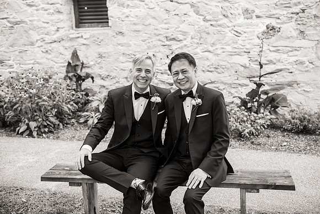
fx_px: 400
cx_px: 160
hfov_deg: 43.6
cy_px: 107
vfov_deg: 29.9
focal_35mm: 45
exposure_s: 1/400
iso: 400
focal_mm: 45
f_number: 3.2
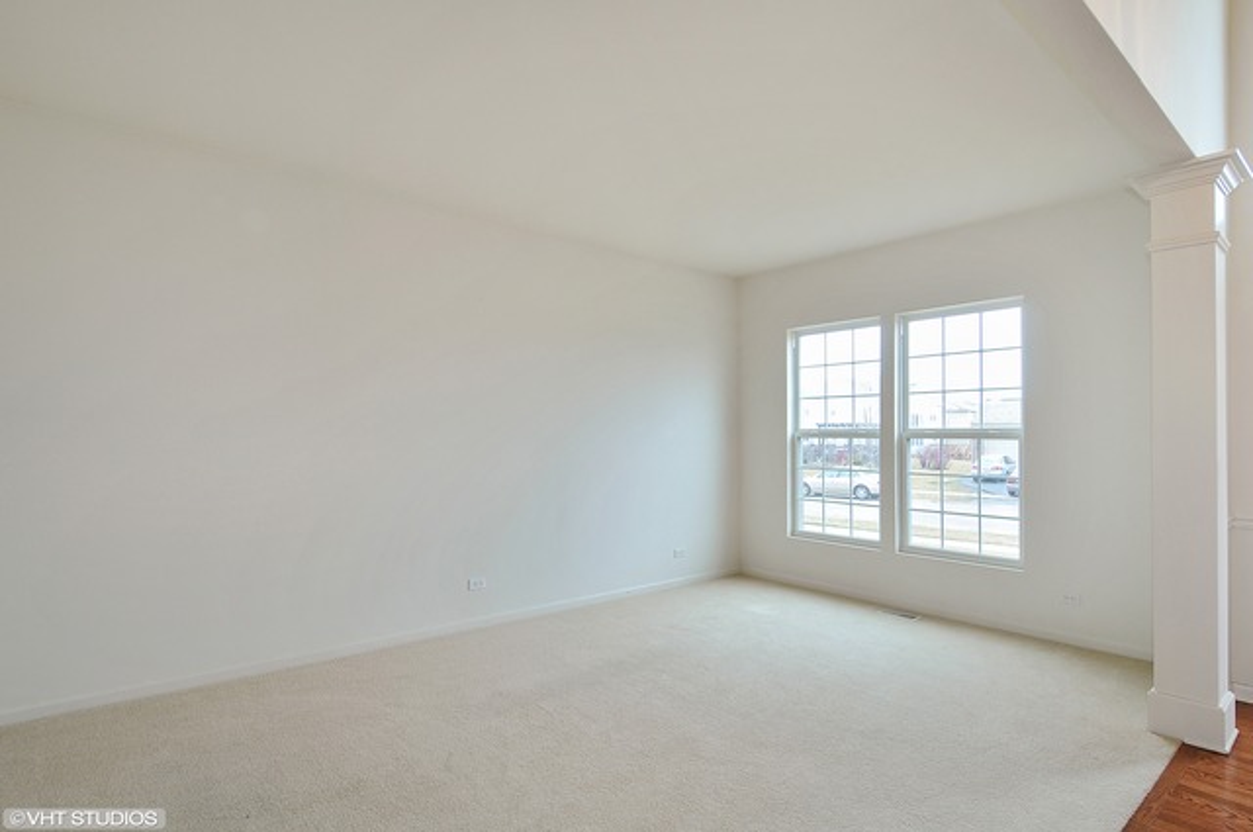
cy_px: 416
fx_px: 626
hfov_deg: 90.1
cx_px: 626
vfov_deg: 67.2
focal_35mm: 18
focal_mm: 12
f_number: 8
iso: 200
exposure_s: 1/10
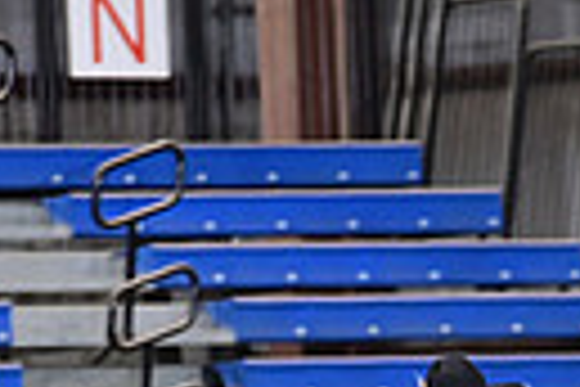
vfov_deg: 1.5
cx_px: 544
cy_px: 754
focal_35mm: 899
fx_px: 14483
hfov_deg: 2.3
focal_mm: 200
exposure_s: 1/250
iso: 1600
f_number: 3.5
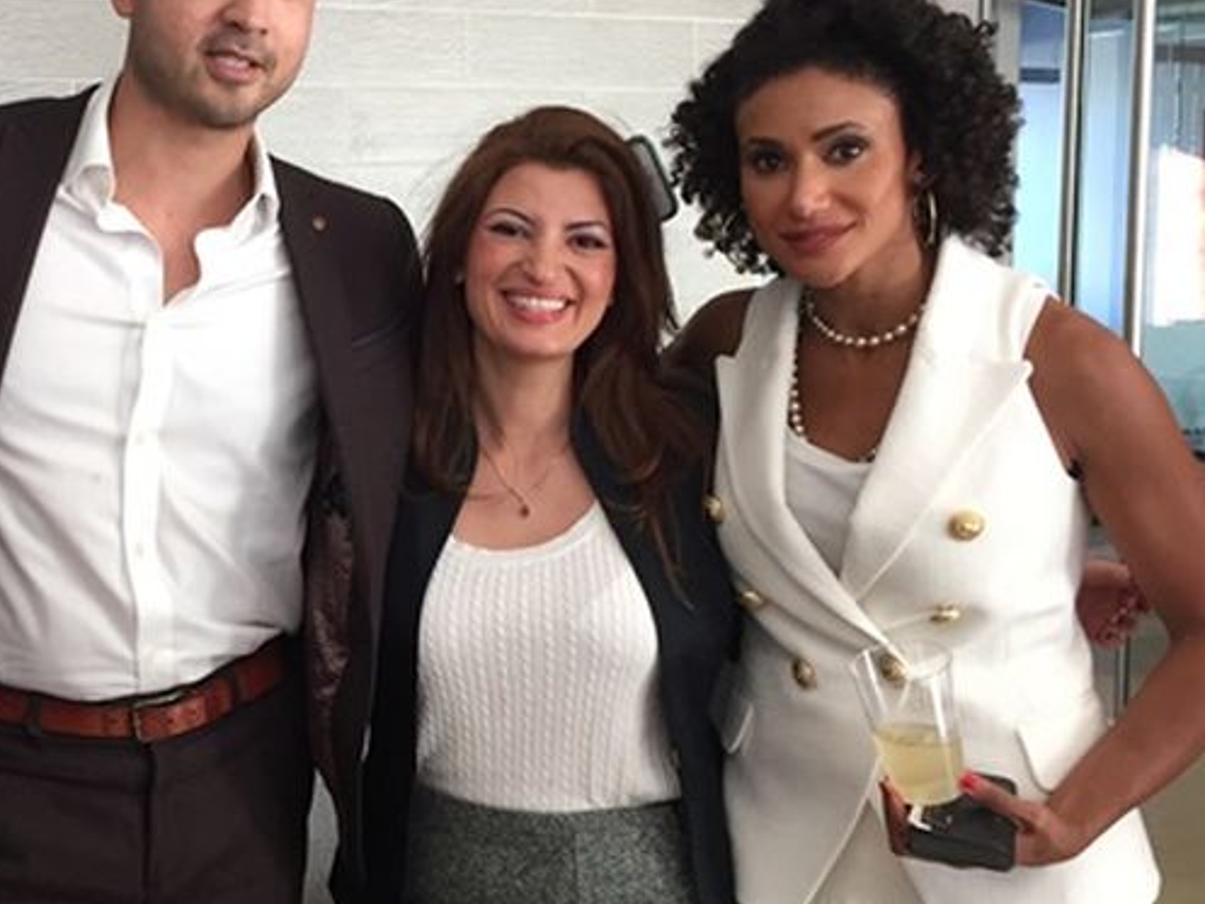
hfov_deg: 32.6
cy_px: 388
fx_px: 1950
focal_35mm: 56
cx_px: 119
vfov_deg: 26.1
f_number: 2.2
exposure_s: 1/30
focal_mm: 4.15
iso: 50
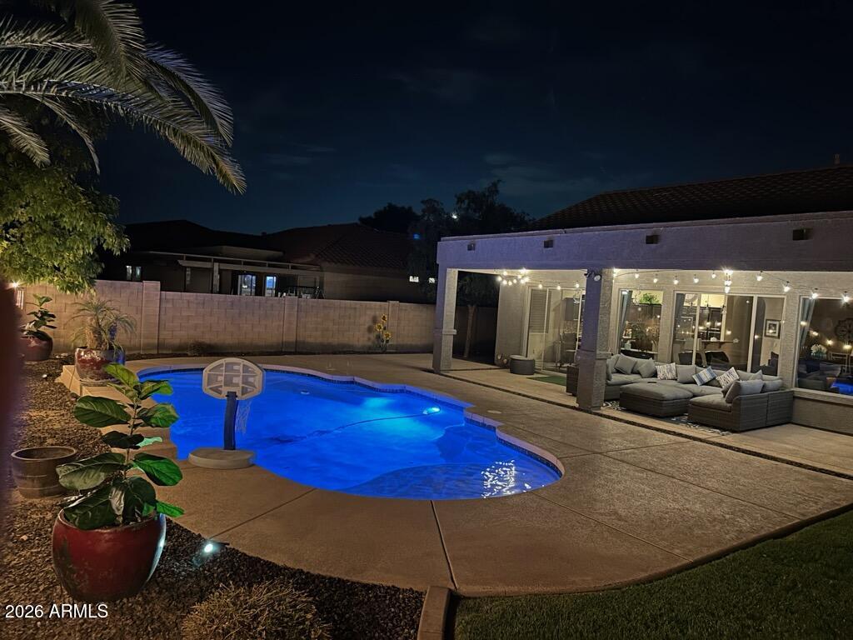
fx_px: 591
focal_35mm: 24
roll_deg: -4.0
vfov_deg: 56.8
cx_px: 426
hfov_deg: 71.6
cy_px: 320
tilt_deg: -2.0
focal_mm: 6.86
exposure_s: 1/12
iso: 1000
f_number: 1.78
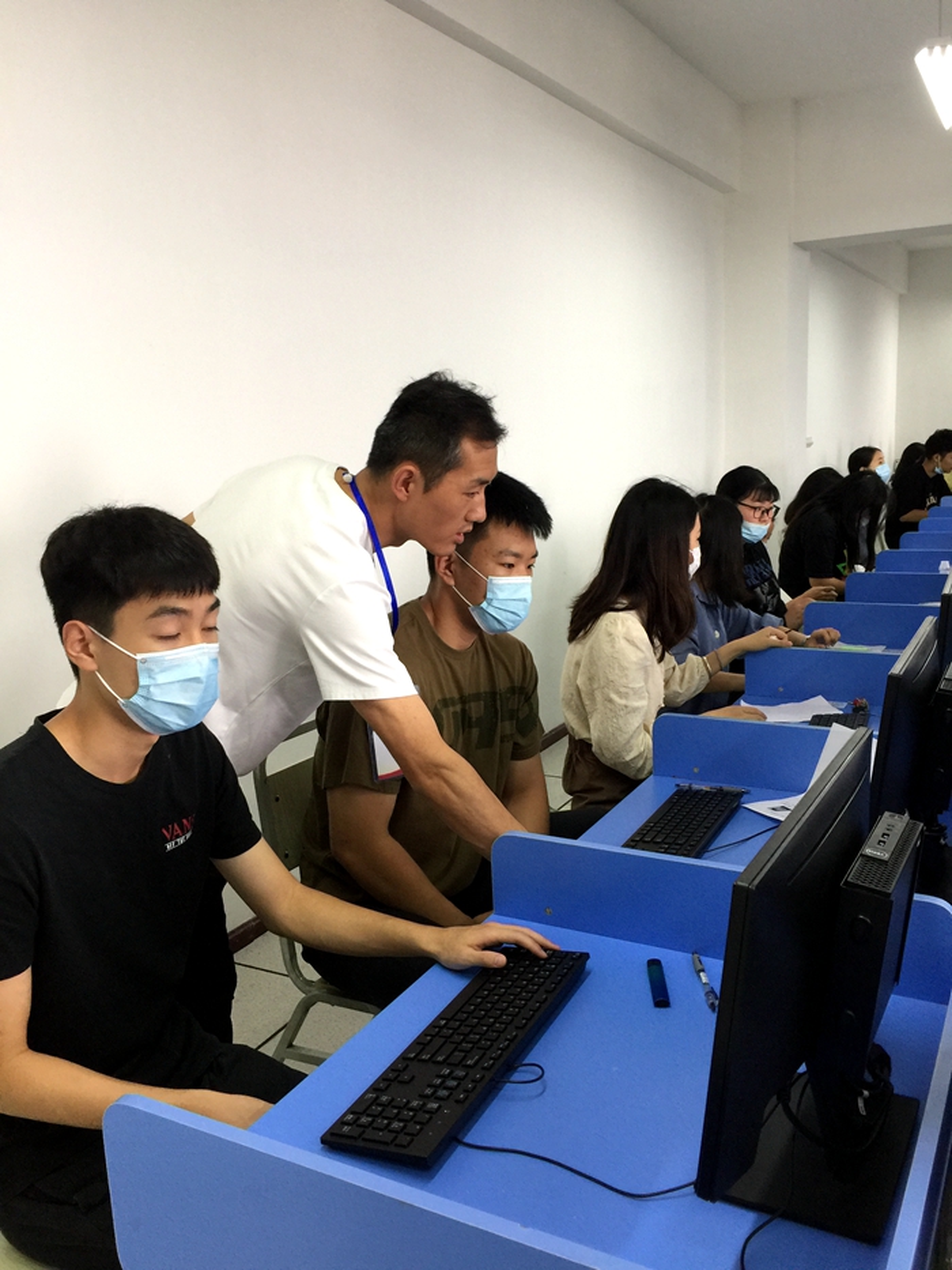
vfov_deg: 61.7
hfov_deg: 48.2
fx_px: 1063
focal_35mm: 29
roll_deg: +1.9
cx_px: 476
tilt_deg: -8.2
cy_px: 635
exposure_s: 1/33
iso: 50
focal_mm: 4.15
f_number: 2.2
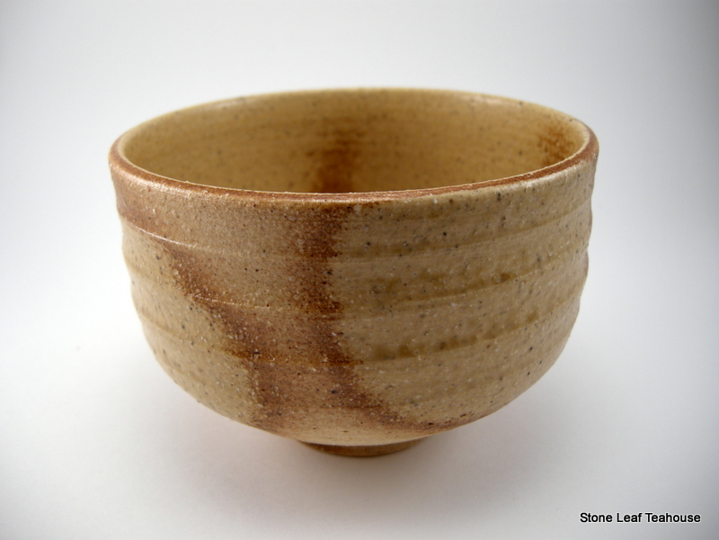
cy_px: 270
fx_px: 727
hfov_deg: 52.6
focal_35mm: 35
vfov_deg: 40.7
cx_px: 360
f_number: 2.7
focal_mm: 7.5
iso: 64
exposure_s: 1/70.2
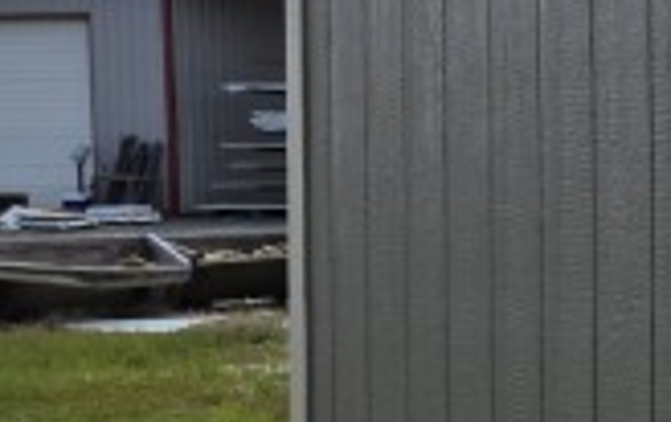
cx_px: 1293
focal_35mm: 95
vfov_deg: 13.8
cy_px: 229
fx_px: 1740
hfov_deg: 16.9
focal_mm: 6.3
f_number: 1.7
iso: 80
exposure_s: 1/7626
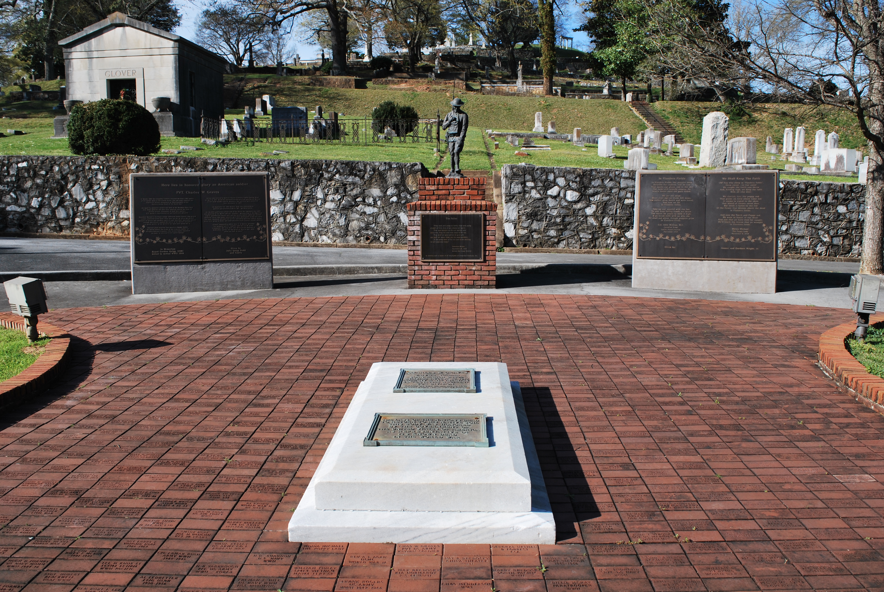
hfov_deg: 61.9
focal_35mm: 30
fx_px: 738
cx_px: 442
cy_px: 296
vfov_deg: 43.7
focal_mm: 20
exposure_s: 1/250
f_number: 8
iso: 100
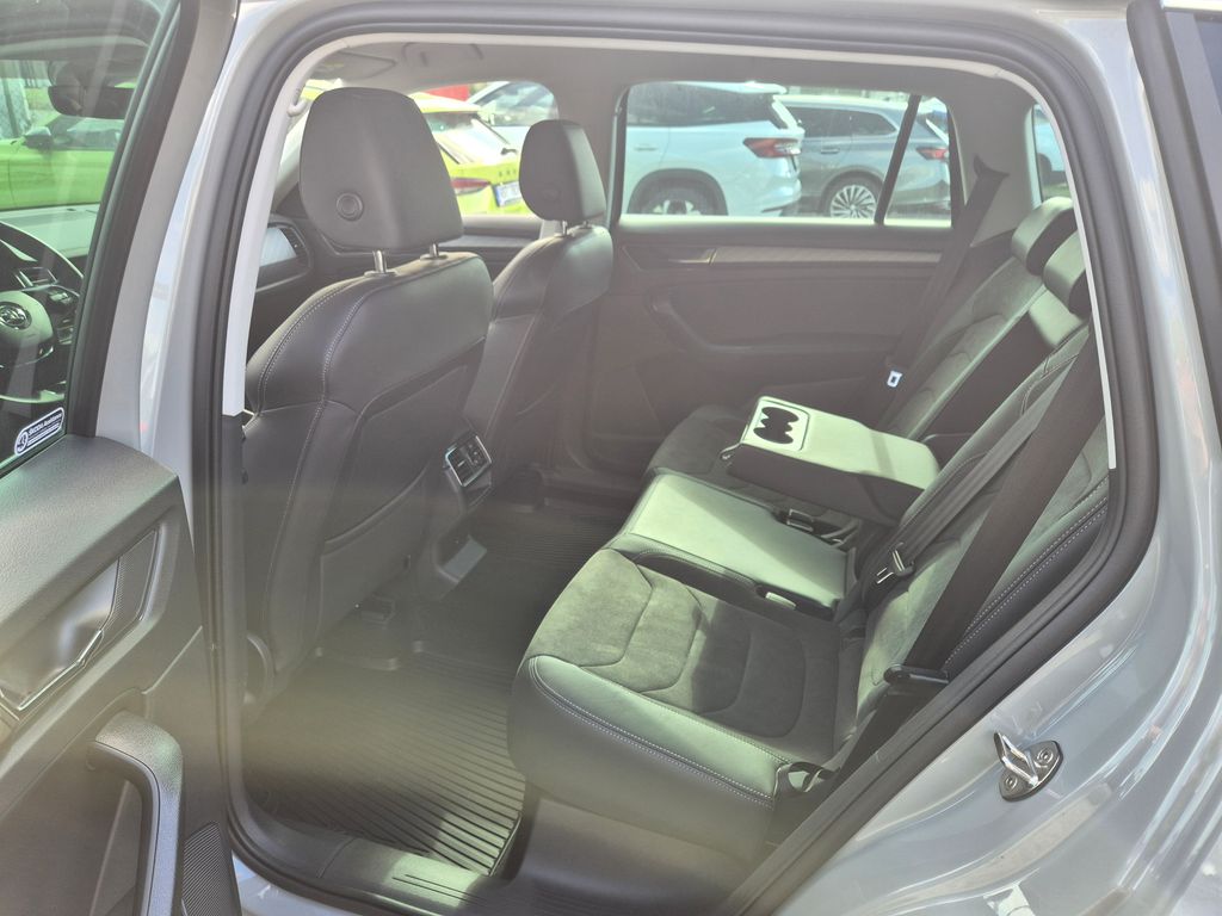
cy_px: 458
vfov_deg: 58.9
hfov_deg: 73.9
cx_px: 611
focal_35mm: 23
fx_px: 812
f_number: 1.8
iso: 40
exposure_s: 1/180
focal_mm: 5.4
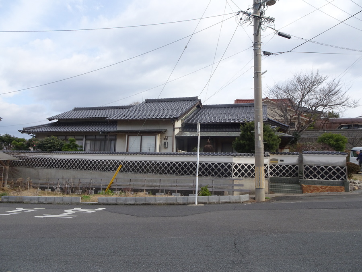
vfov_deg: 56.8
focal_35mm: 24
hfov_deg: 71.6
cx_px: 181
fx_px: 251
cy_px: 136
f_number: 3.5
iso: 80
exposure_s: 1/640
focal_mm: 4.1
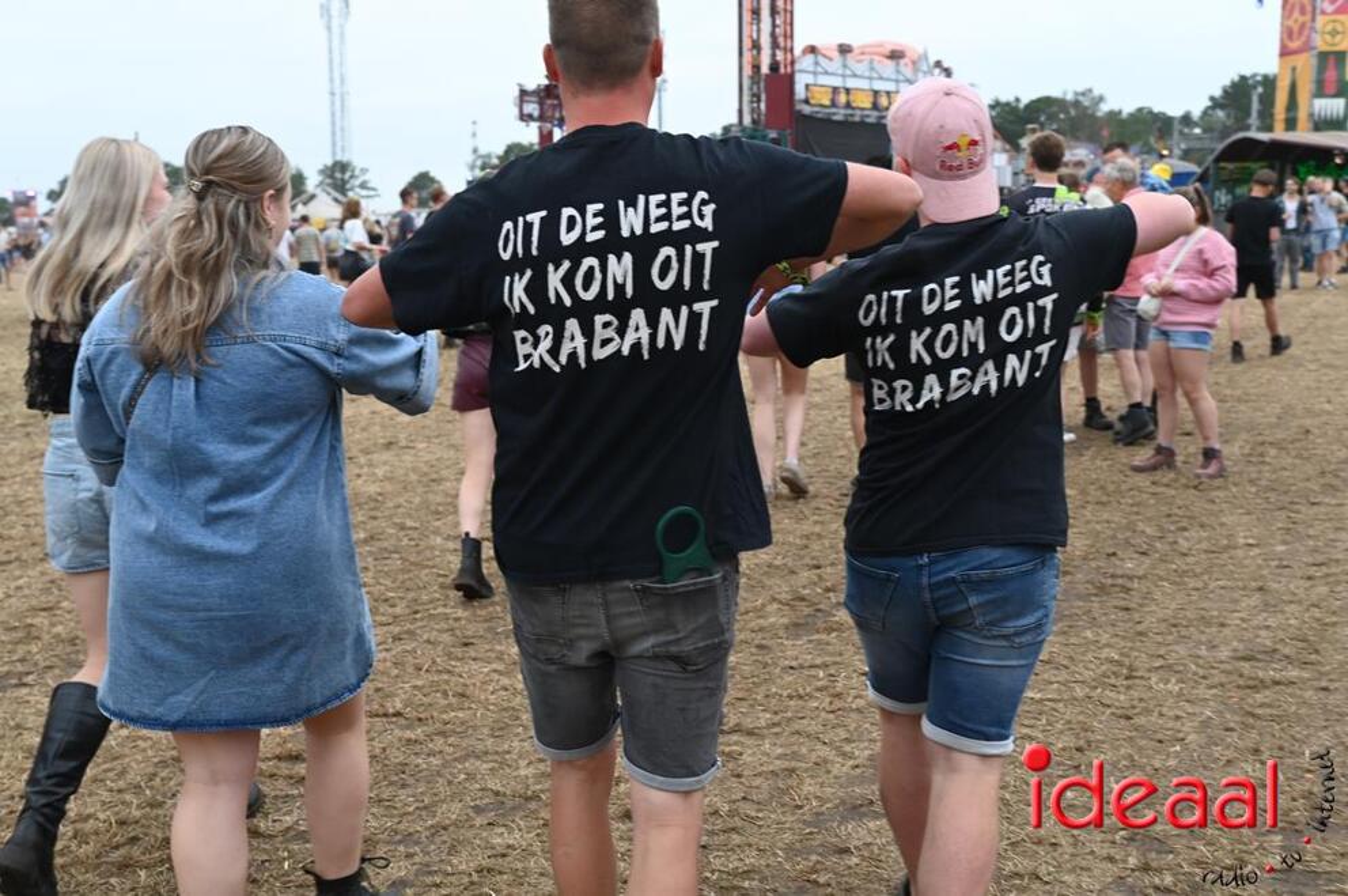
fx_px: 1646
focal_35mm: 44
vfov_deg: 30.4
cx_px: 674
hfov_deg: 44.5
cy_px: 448
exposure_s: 1/250
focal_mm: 44
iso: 200
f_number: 5.6
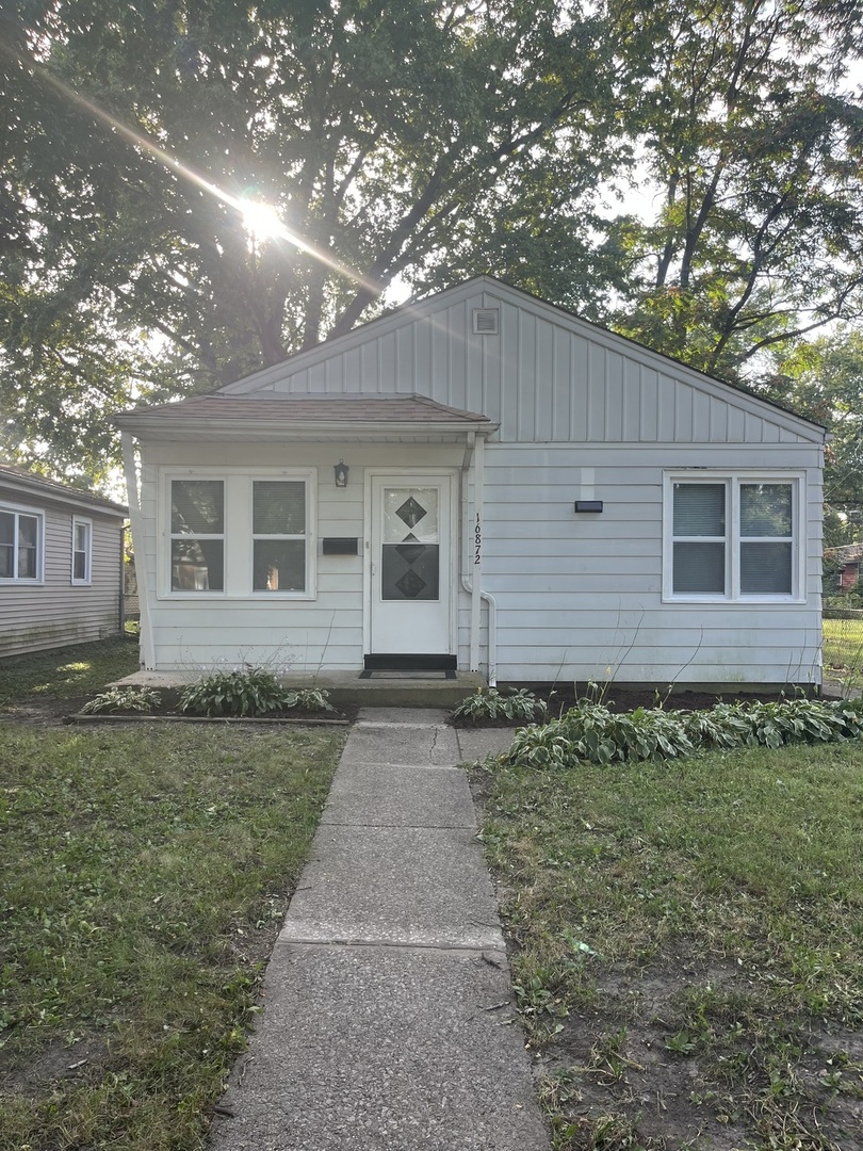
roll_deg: -0.5
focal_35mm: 26
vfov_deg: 67.3
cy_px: 576
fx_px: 864
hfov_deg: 53.1
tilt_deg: +0.4
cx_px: 432
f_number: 1.6
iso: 40
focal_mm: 5.1
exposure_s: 1/279
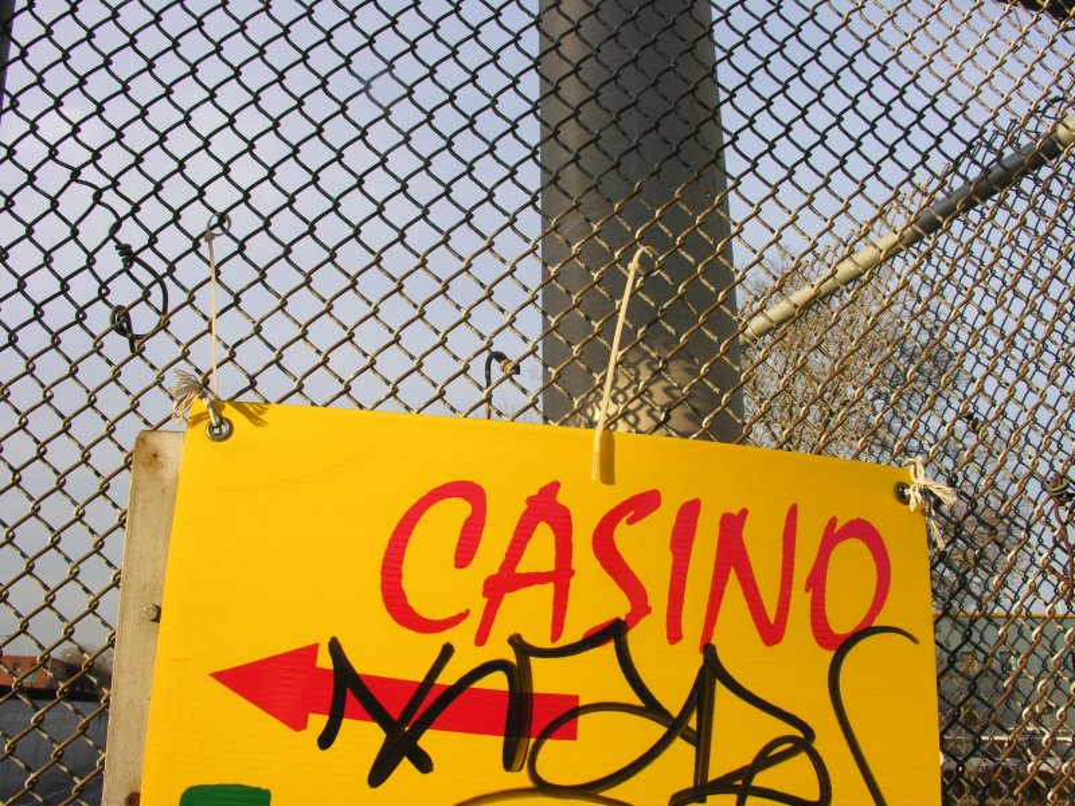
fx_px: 1087
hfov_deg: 52.6
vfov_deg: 40.7
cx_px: 538
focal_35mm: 35
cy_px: 403
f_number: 7.1
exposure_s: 1/96.4
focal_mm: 8.9
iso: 50
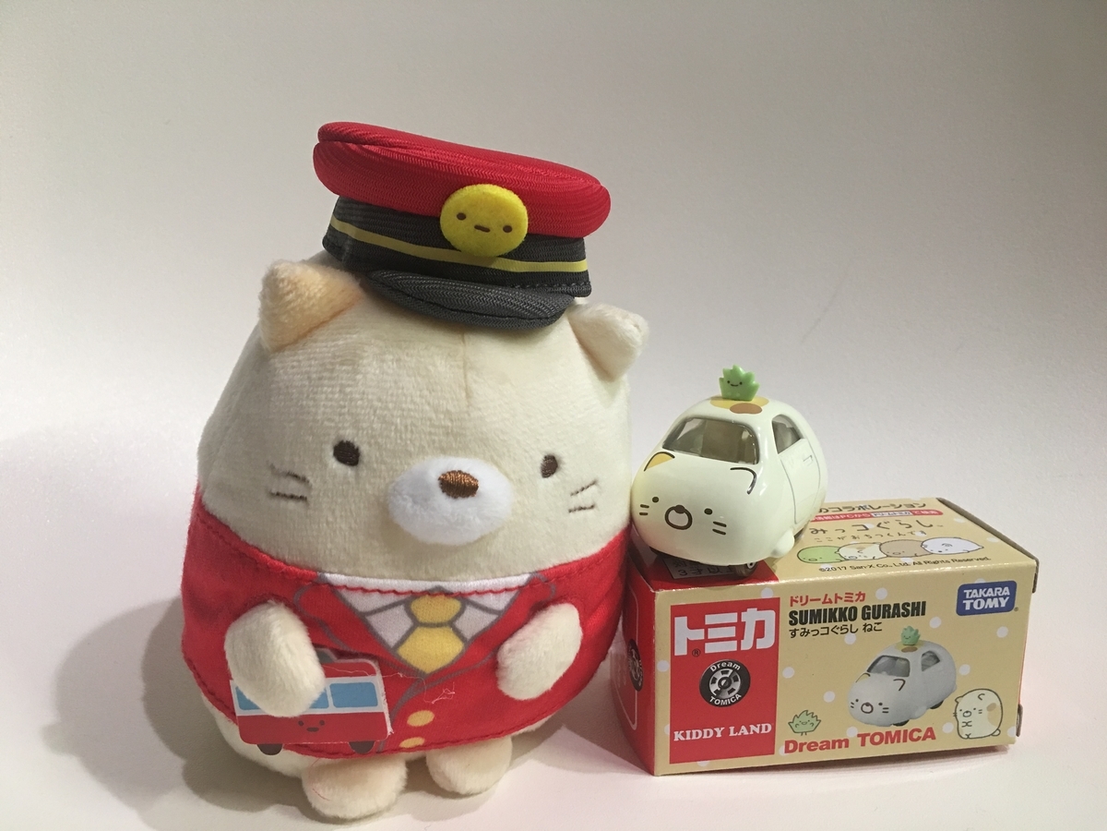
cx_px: 554
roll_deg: -3.2
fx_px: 927
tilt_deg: -14.8
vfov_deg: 48.2
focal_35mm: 29
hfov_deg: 61.7
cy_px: 416
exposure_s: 1/15
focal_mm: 4.15
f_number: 2.2
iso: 64
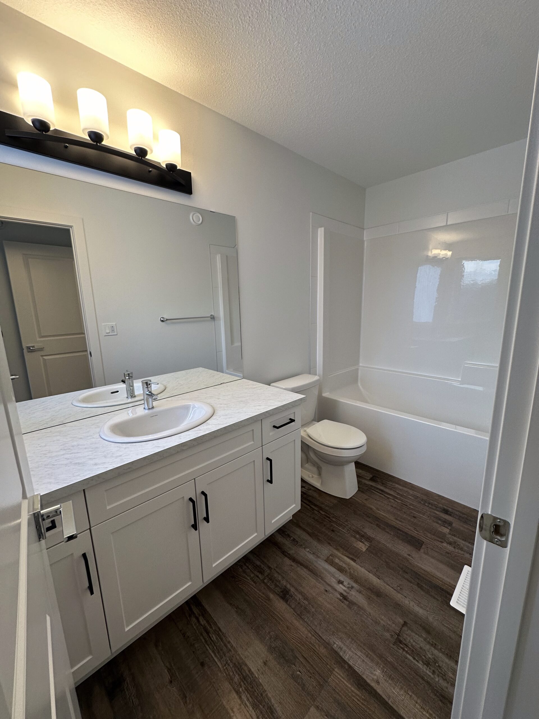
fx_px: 291
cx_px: 270
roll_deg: +1.5
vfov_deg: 102.1
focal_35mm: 14
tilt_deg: -10.8
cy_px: 360
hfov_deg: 85.7
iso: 100
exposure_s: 1/120
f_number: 2.2
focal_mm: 2.22
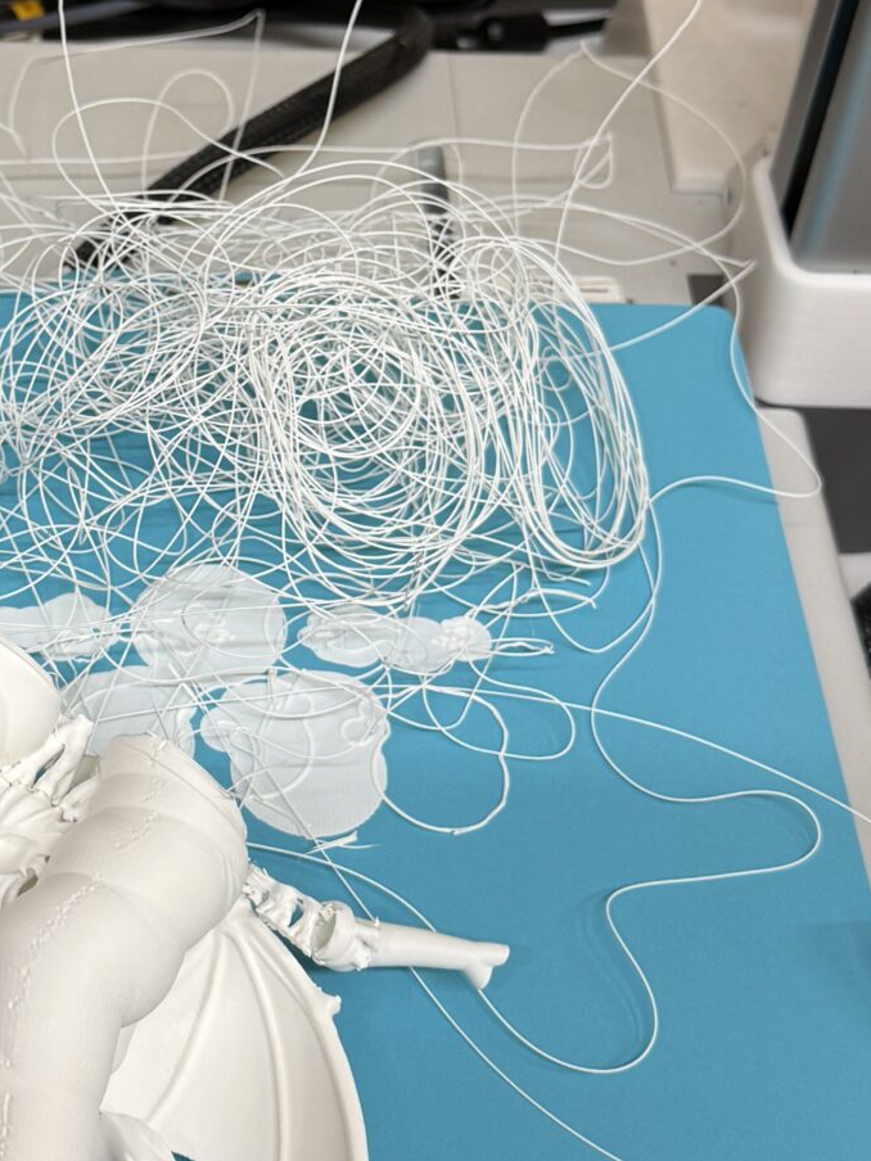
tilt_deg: -45.4
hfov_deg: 21.4
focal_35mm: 68
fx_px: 2281
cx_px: 180
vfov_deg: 28.4
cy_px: 423
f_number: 1.78
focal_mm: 6.76
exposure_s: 1/100
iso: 125
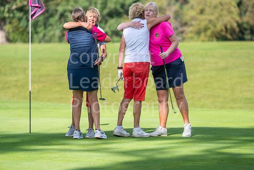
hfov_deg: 6.9
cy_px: 85
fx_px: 2117
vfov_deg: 4.6
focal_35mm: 300
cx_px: 127
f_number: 5.6
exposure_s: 1/1250
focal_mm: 300
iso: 250
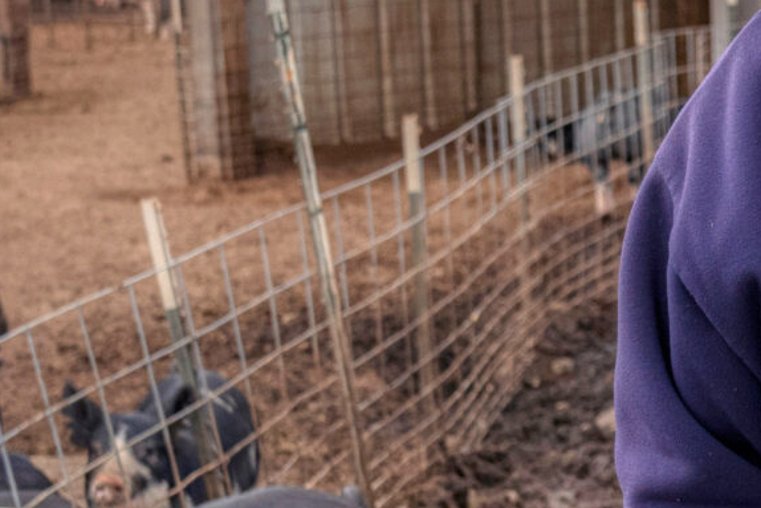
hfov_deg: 17.1
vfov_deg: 11.8
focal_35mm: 116
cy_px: 365
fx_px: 2453
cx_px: 843
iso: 640
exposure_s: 1/500
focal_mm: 26
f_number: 4
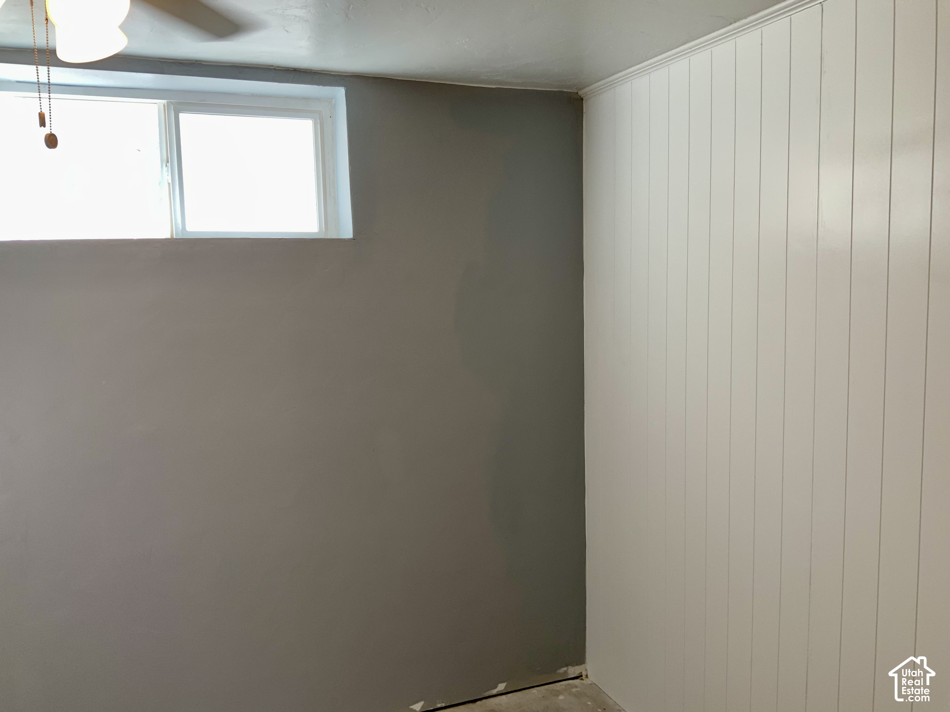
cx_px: 475
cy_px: 356
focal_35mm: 29
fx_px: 796
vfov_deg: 48.2
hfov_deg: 61.7
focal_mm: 3
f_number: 1.8
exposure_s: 1/120
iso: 25
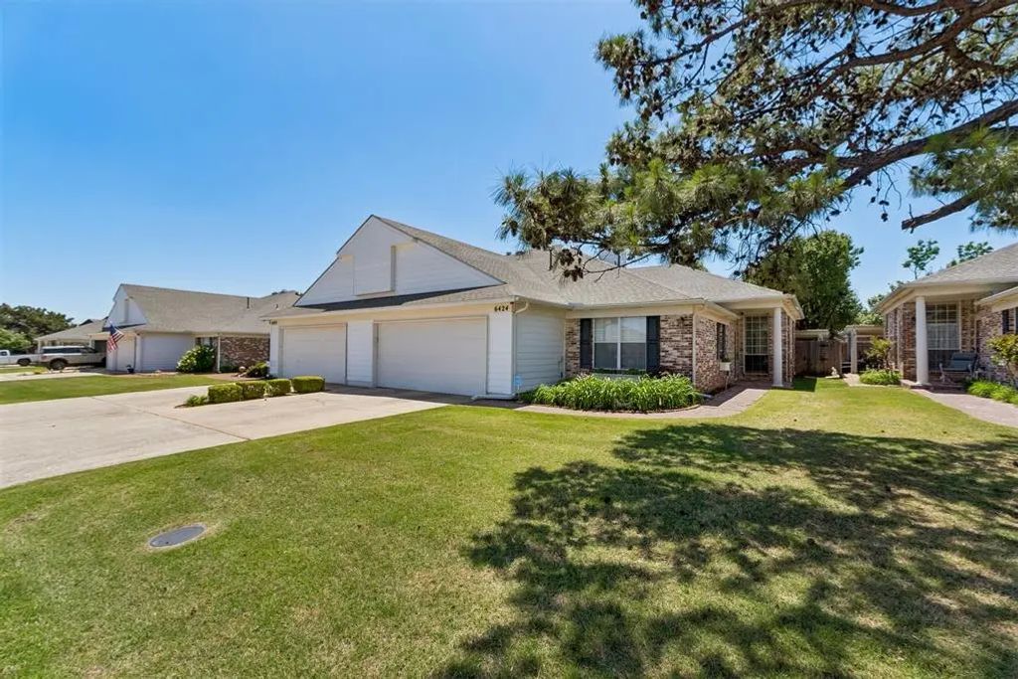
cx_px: 509
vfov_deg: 77.3
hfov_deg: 100.4
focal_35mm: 15
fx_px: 424
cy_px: 340
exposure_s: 1/2000
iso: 250
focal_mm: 10
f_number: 7.1
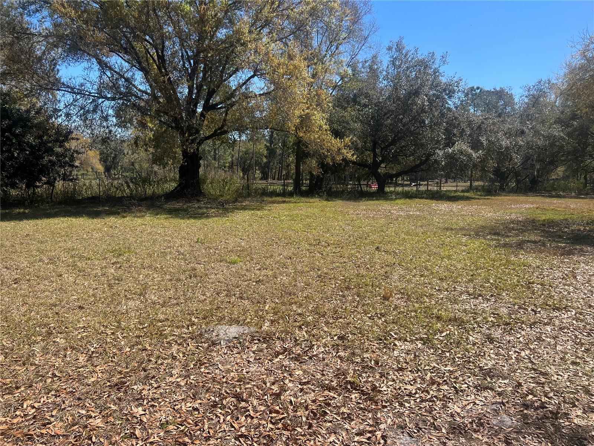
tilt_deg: -6.5
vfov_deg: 53.1
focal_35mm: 26
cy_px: 223
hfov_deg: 67.3
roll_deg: -2.2
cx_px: 297
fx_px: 446
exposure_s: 1/2994
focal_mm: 5.7
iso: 50
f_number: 1.5
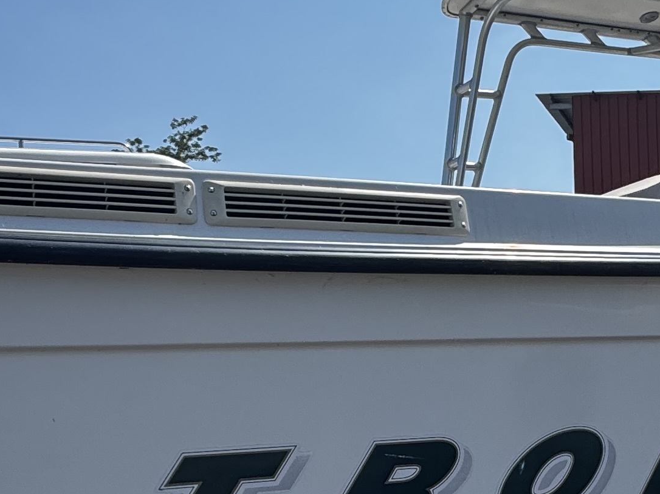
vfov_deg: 27.5
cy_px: 386
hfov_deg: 36.8
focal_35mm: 52
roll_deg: +1.5
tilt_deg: +2.4
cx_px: 337
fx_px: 991
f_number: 2.2
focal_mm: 2.22
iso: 50
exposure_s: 1/2208
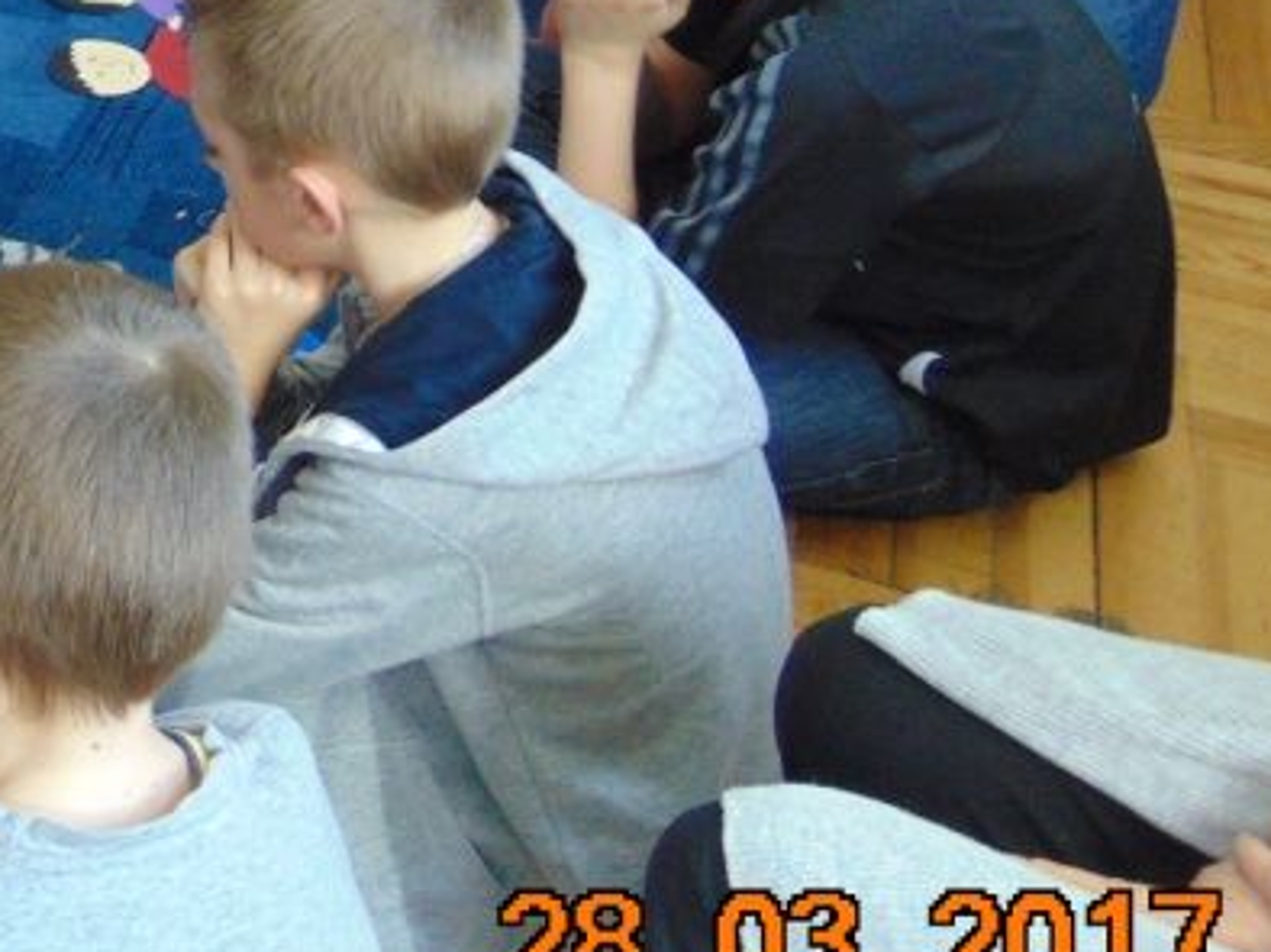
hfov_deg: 26.6
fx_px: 2385
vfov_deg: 21.6
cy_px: -39
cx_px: -239
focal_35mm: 65
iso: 250
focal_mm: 4.5
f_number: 3
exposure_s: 1/30
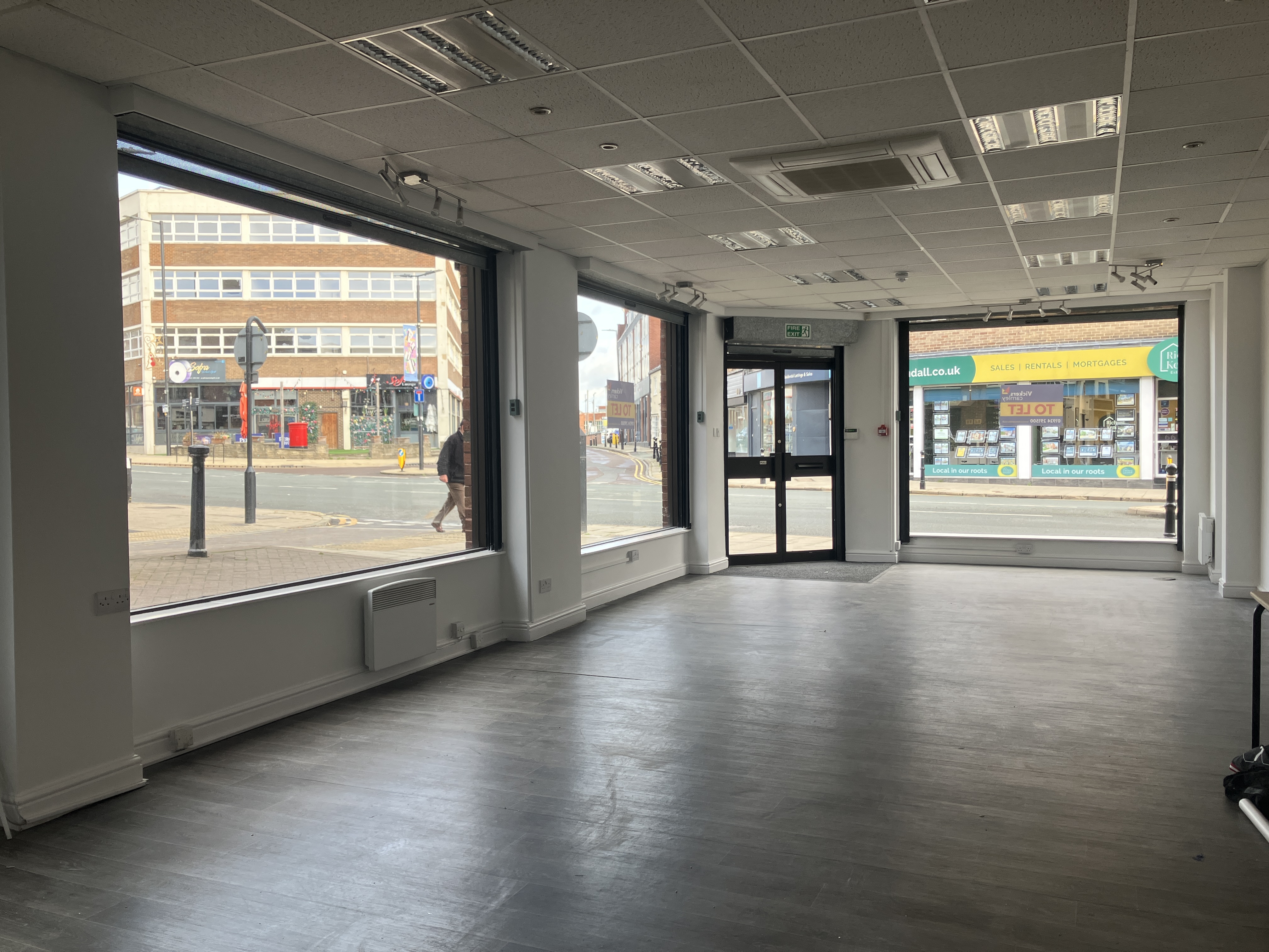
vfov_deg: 49.7
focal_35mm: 28
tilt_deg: -1.5
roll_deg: +0.5
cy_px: 476
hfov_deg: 63.4
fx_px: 1026
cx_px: 634
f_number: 1.8
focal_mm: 3.99
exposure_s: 1/121
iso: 32
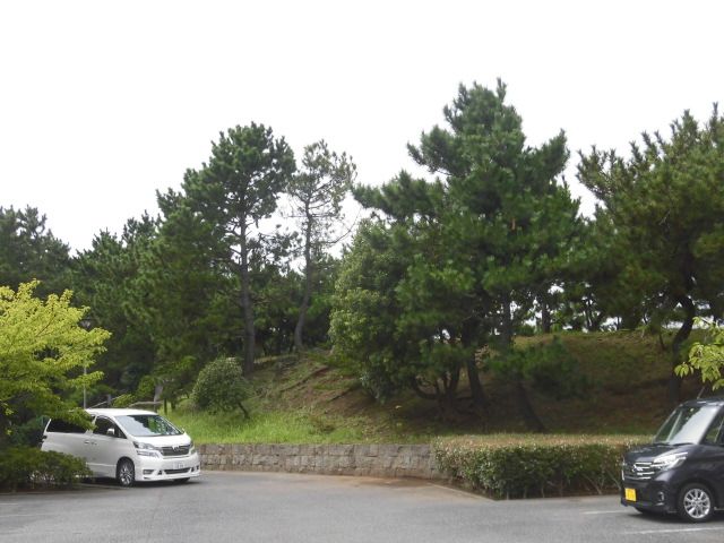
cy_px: 272
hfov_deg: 43.9
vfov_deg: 33.6
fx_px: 899
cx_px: 362
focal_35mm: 43
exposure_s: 1/800
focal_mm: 7.72
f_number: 3.8
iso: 100
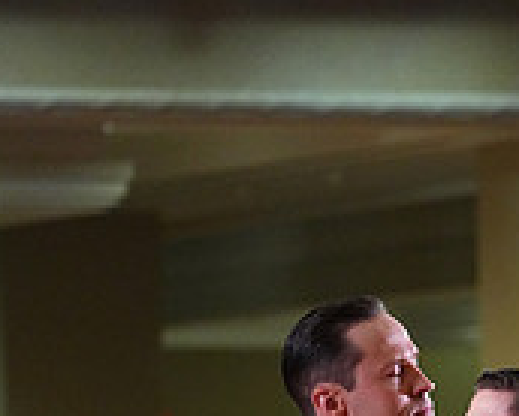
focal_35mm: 633
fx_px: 9734
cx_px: 545
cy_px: 871
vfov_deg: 2.4
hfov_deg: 3.1
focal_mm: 200
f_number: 5
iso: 6400
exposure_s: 1/400
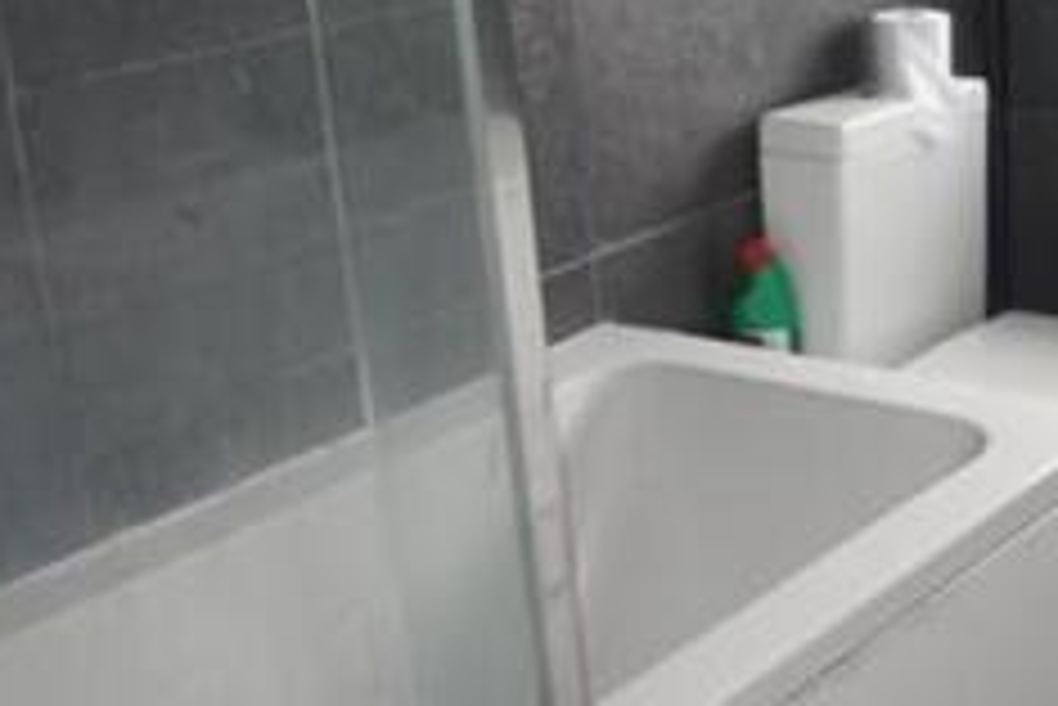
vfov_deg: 20.3
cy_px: 250
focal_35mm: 67
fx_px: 1970
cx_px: 1130
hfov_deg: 27.7
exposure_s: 1/60
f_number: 4
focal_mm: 16
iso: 125
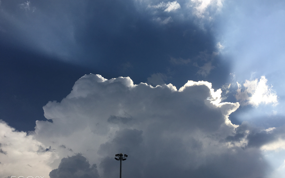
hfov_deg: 61.2
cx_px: 143
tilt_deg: +35.8
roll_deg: +1.1
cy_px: 96
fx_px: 241
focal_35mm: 31
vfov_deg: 40.6
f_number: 2.2
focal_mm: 4.15
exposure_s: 1/3663
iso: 25
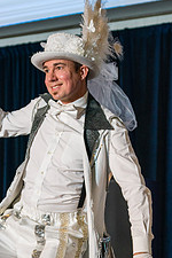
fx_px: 1003
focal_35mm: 140
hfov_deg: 9.8
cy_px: 178
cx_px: 34
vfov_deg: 14.6
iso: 1600
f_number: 4
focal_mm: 70
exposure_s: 1/200
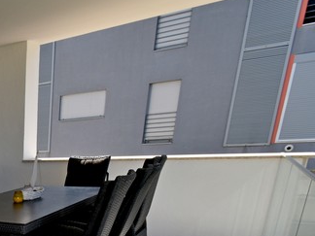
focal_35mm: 40
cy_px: 278
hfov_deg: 34.9
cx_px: -80
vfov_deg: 30.8
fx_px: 364
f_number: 7.1
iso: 100
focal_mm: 10
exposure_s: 1/200
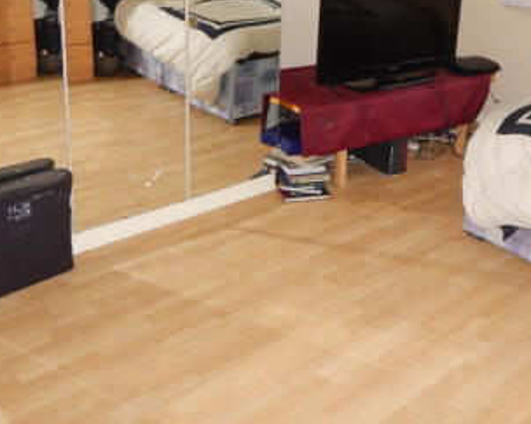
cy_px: 67
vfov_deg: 33.6
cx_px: 357
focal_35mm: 43
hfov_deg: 42.3
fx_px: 676
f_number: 3
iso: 200
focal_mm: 4
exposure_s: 1/30
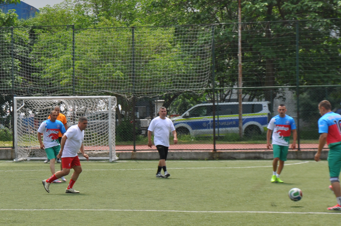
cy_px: 129
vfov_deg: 9.0
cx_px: 38
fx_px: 1438
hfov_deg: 13.4
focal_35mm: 152
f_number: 9
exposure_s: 1/320
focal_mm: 52
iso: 200
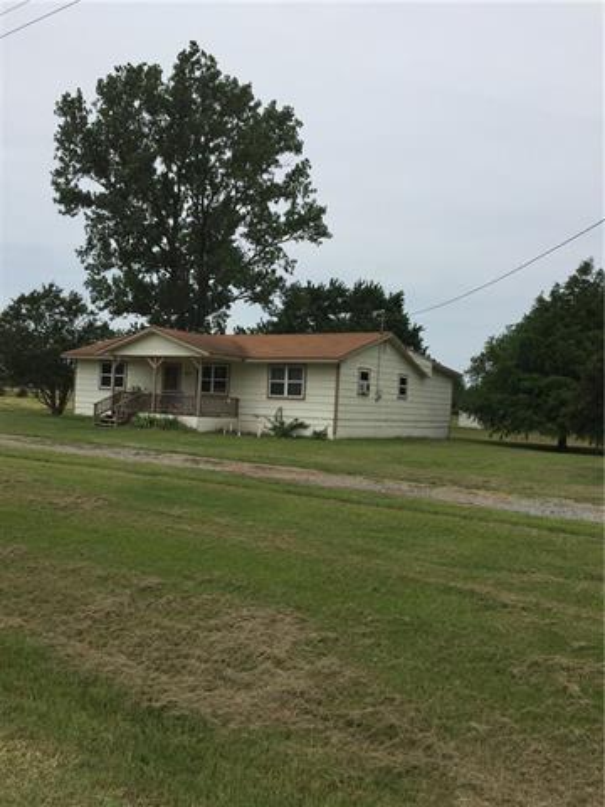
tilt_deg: -0.5
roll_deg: -3.0
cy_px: 404
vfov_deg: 61.7
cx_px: 302
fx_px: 676
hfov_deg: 48.2
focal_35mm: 29
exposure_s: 1/3597
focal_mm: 4.15
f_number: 2.2
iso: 32
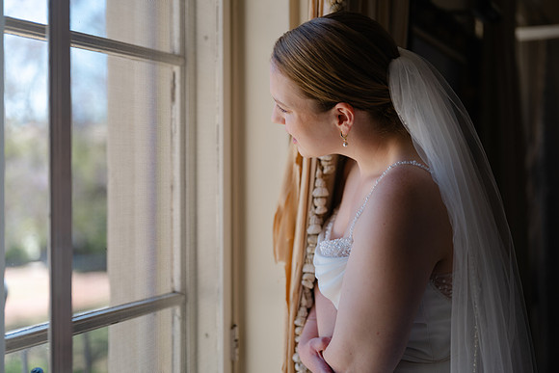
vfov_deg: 29.4
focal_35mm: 46
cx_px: 280
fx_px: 711
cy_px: 186
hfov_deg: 42.9
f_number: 1.7
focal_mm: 55
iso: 160
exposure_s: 1/450
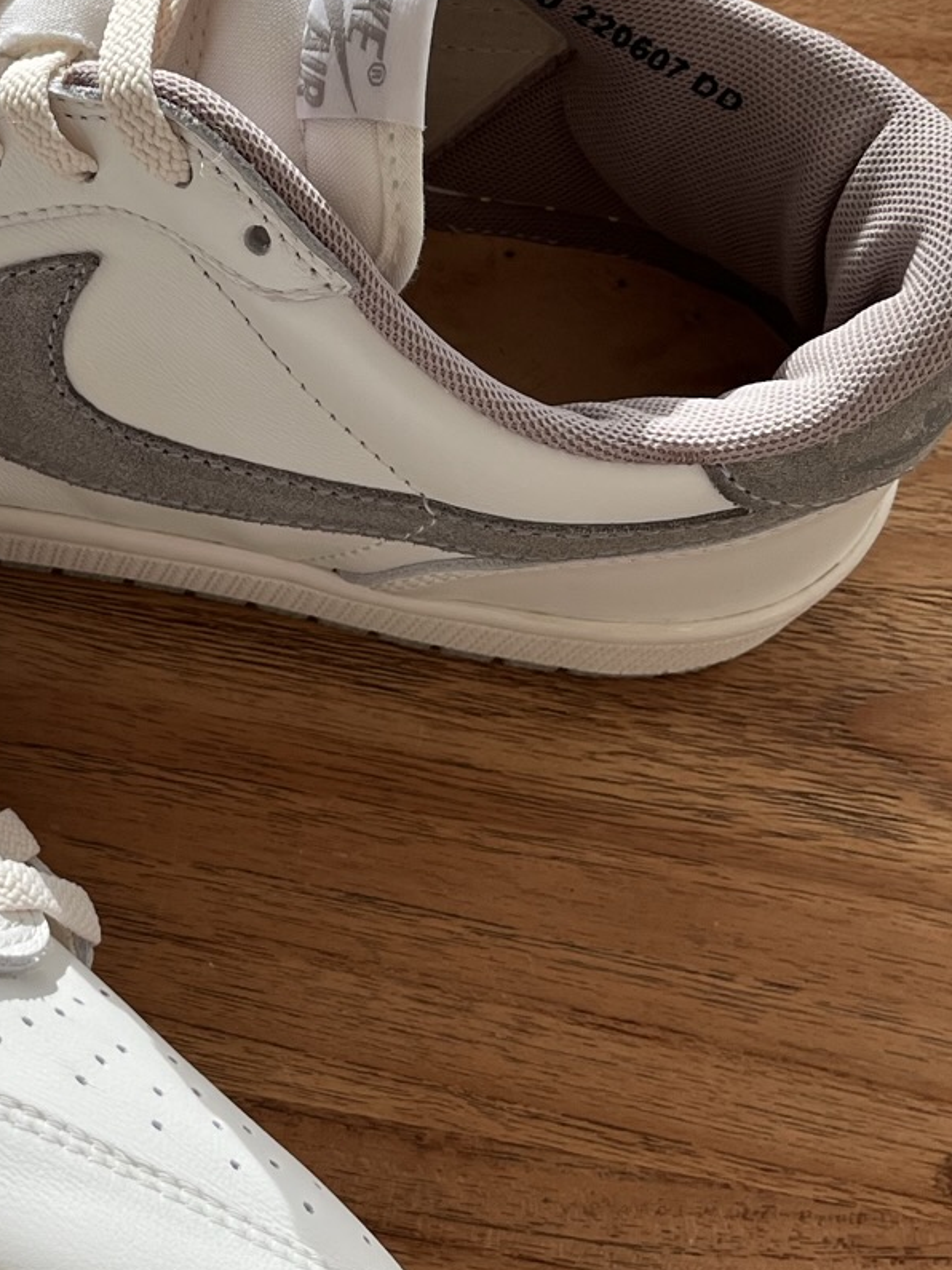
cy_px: 487
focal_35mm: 67
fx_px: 2457
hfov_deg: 20.6
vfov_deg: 28.9
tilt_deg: -67.7
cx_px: -171
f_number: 1.6
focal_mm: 5.1
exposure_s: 1/293
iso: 40
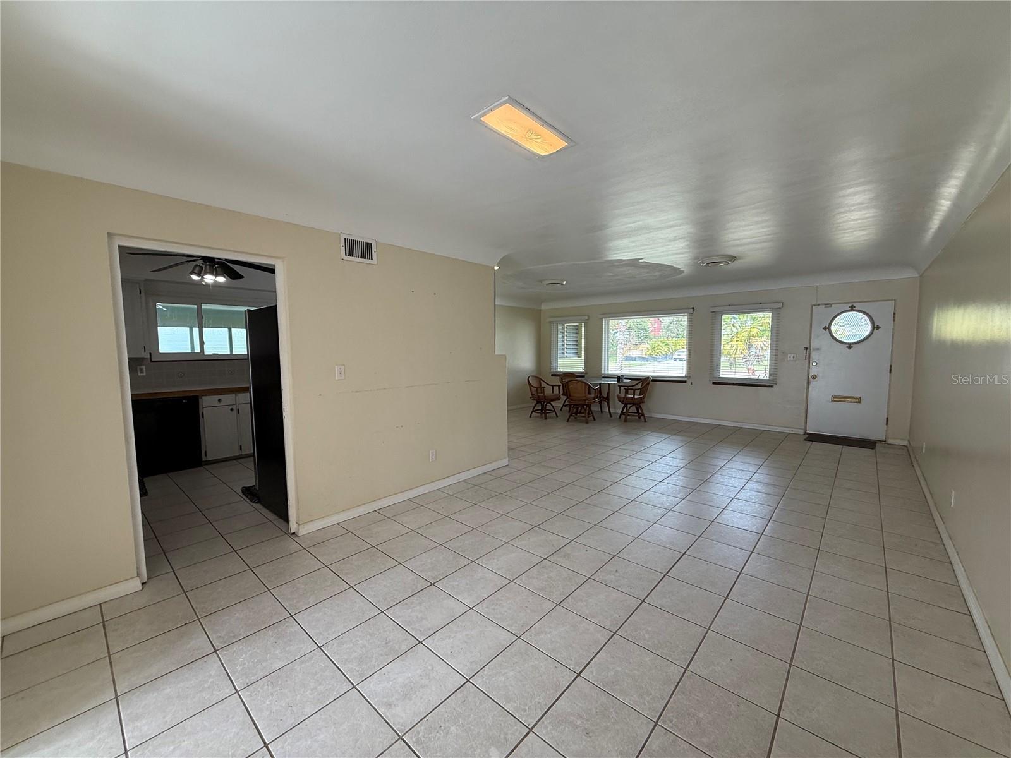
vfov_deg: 85.7
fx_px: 409
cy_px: 379
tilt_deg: -5.0
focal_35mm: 14
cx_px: 506
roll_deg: -0.2
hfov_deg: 102.1
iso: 80
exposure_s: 1/120
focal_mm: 2.22
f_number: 2.2
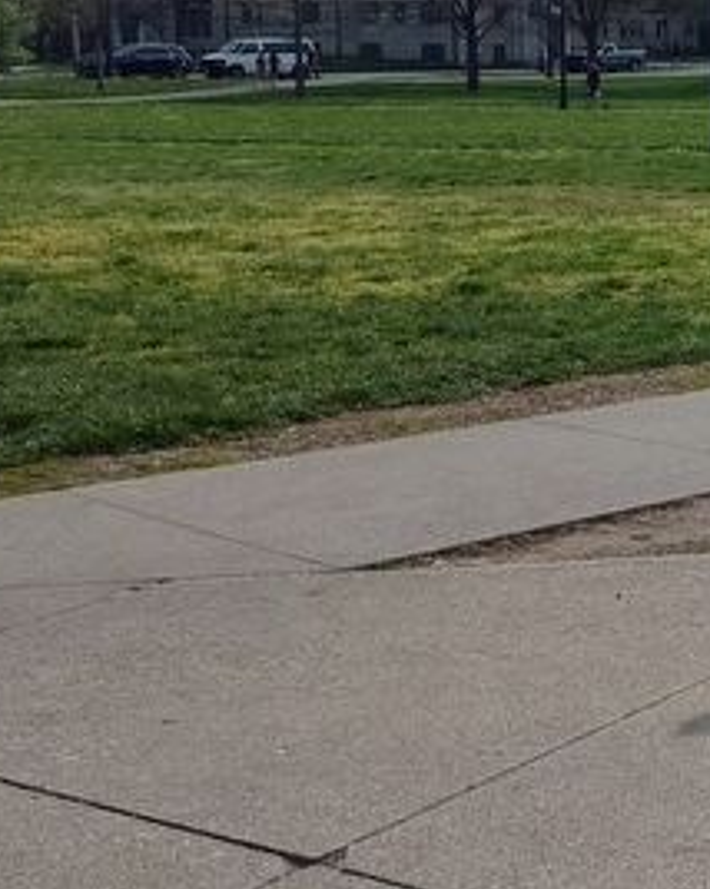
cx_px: 1171
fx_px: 1762
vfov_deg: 28.0
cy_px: 245
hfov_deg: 18.9
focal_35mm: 67
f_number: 1.8
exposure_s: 1/4059
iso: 100
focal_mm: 5.56
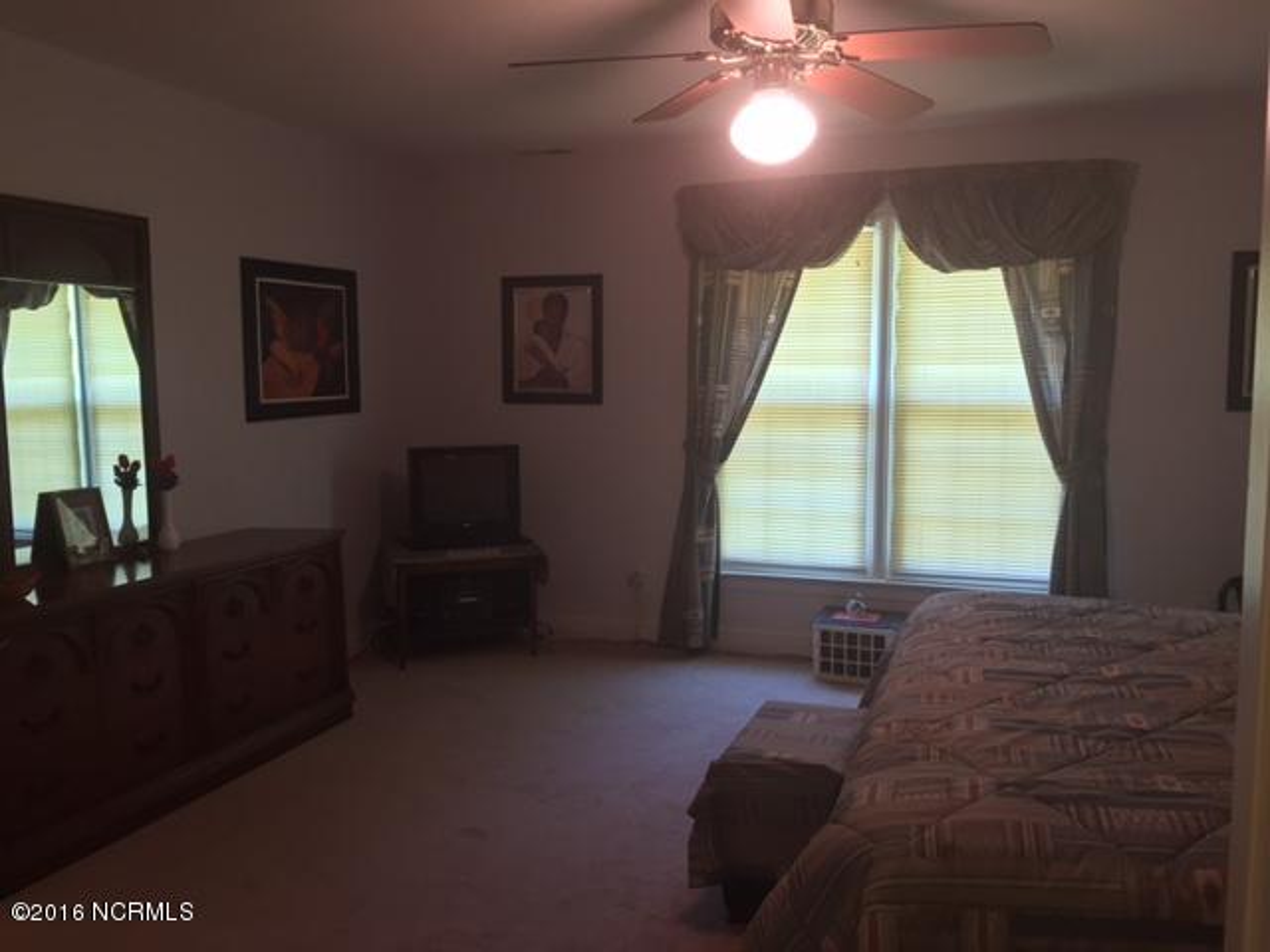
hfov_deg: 61.7
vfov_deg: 48.2
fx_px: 1064
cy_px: 476
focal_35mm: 29
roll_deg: -1.3
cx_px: 635
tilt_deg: -5.4
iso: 125
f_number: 2.2
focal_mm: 4.15
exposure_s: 1/30
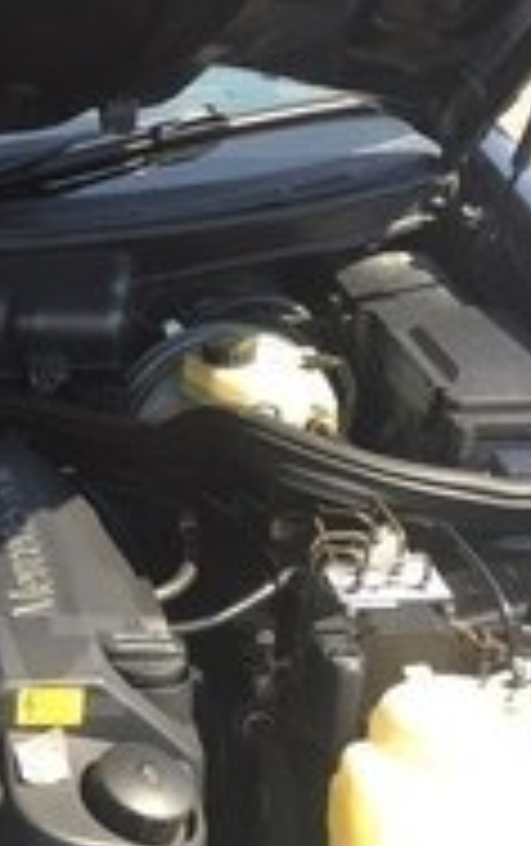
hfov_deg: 15.2
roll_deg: +0.7
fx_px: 1870
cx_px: -220
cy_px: 666
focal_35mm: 81
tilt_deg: -31.4
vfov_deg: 25.1
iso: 32
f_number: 2.2
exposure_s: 1/366
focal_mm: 4.15
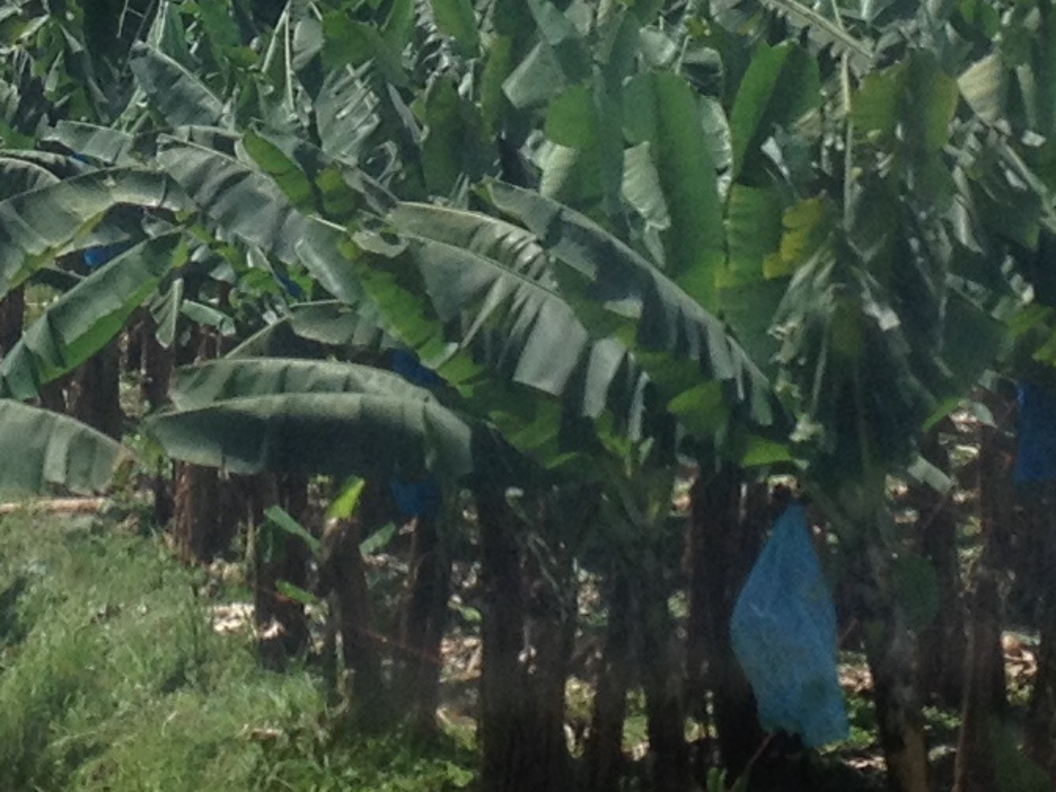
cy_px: -207
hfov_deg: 11.6
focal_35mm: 170
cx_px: 328
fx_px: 5186
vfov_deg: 8.6
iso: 50
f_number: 2.4
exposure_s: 1/863
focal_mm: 4.28
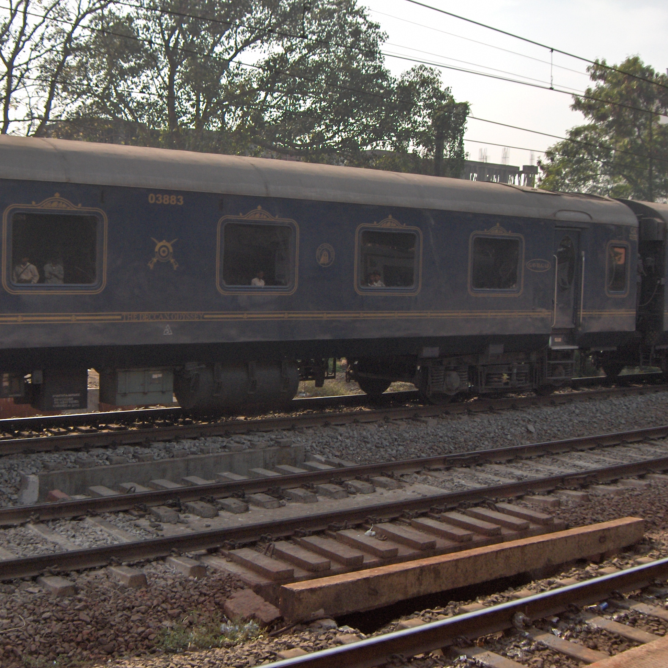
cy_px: 335
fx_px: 1004
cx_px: 303
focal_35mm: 46
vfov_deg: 36.8
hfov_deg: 36.8
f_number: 2.8
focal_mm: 8
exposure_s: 1/909
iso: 100
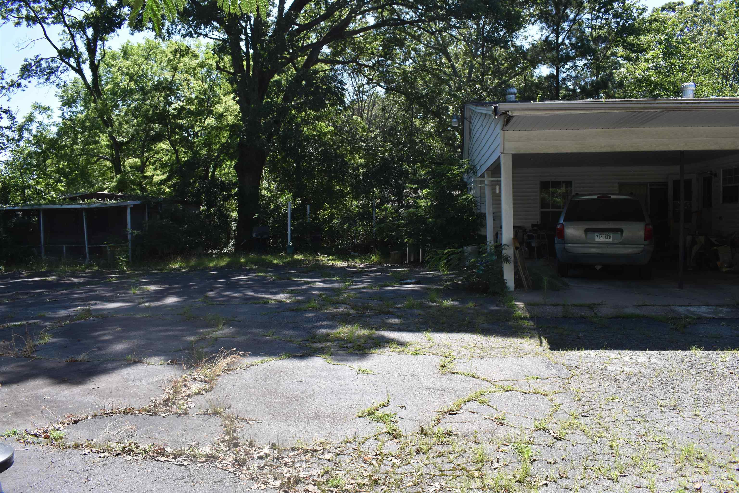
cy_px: 246
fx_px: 554
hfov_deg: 67.4
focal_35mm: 27
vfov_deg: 47.9
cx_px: 370
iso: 360
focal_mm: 18
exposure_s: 1/500
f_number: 8
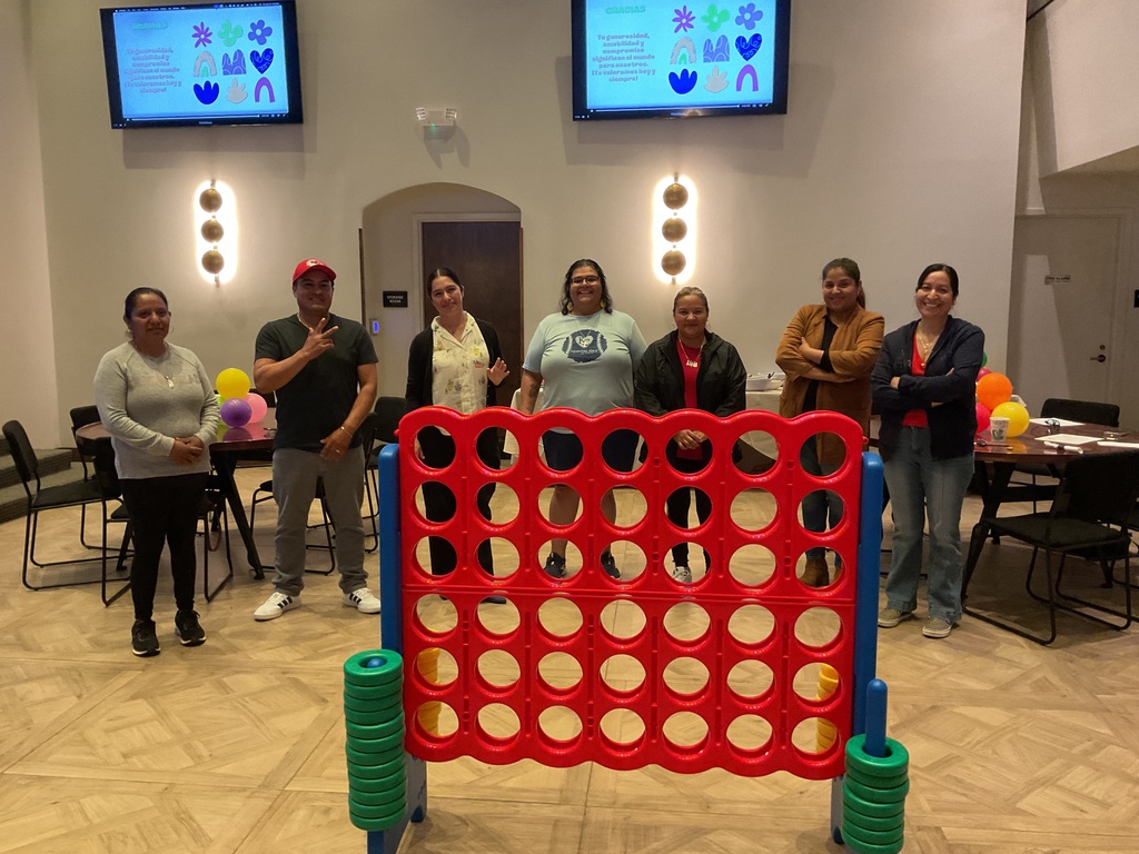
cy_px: 427
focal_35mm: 29
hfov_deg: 61.7
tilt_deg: -7.9
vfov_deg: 48.2
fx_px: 954
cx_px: 570
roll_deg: +0.5
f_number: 1.8
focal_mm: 3
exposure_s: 1/60
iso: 200
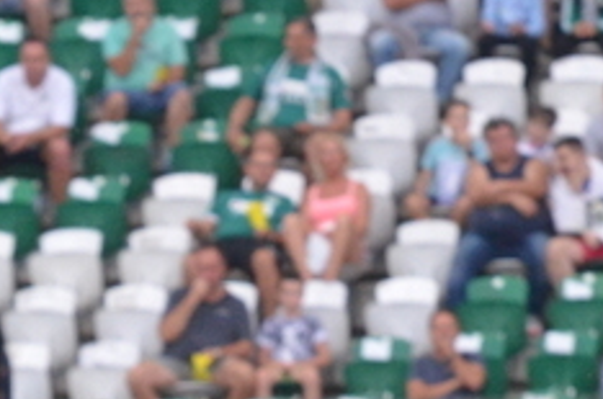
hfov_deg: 2.4
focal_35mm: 861
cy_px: 913
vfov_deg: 1.6
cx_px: 111
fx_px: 14392
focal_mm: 112
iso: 1600
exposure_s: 1/200
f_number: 7.1
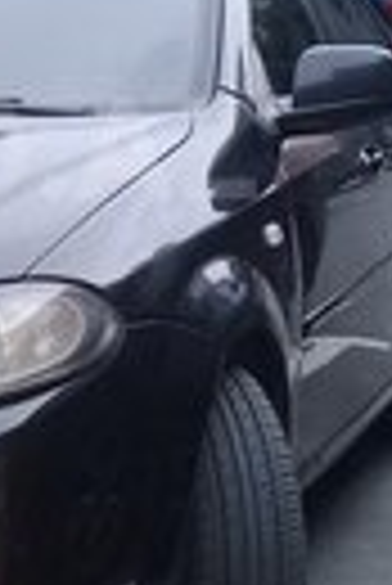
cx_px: -90
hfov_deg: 11.0
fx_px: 2004
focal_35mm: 123
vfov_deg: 16.6
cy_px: 148
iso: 50
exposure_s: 1/307
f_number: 2.2
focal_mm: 3.3
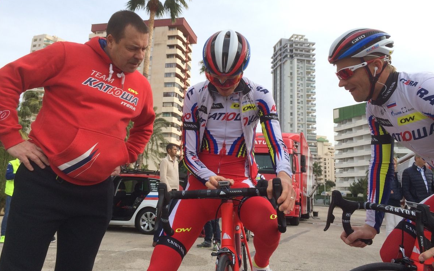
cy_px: 113
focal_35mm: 31
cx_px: 216
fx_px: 367
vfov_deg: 40.5
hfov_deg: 61.2
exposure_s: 1/684
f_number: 2.2
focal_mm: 4.15
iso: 32
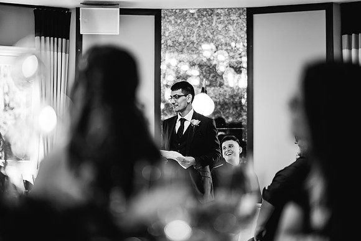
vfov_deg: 16.1
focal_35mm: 85
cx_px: 180
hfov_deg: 23.9
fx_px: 853
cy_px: 120
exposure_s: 1/250
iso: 640
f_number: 1.4
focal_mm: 85
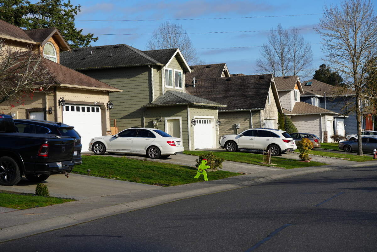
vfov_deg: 18.9
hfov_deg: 28.1
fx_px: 754
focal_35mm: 72
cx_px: 188
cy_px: 126
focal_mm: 72
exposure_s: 1/800
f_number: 5
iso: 100
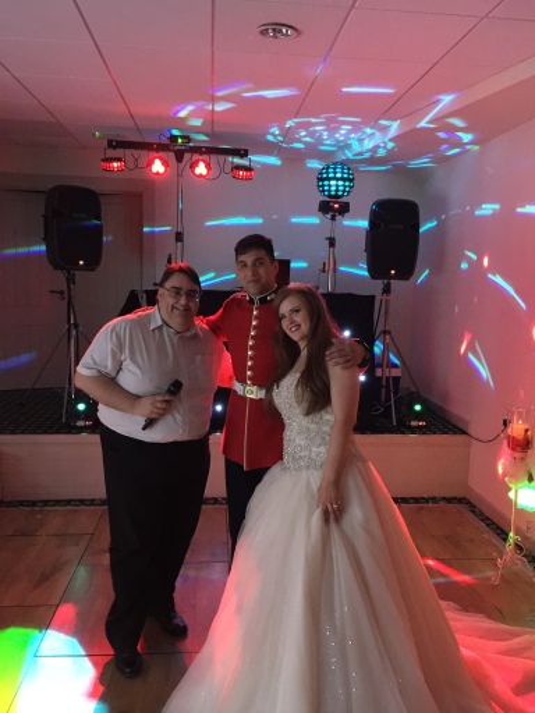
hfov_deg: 48.2
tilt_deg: -6.7
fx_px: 598
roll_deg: -1.4
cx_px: 268
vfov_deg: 61.7
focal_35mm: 29
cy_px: 356
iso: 200
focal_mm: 4.15
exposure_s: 1/4
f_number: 2.2
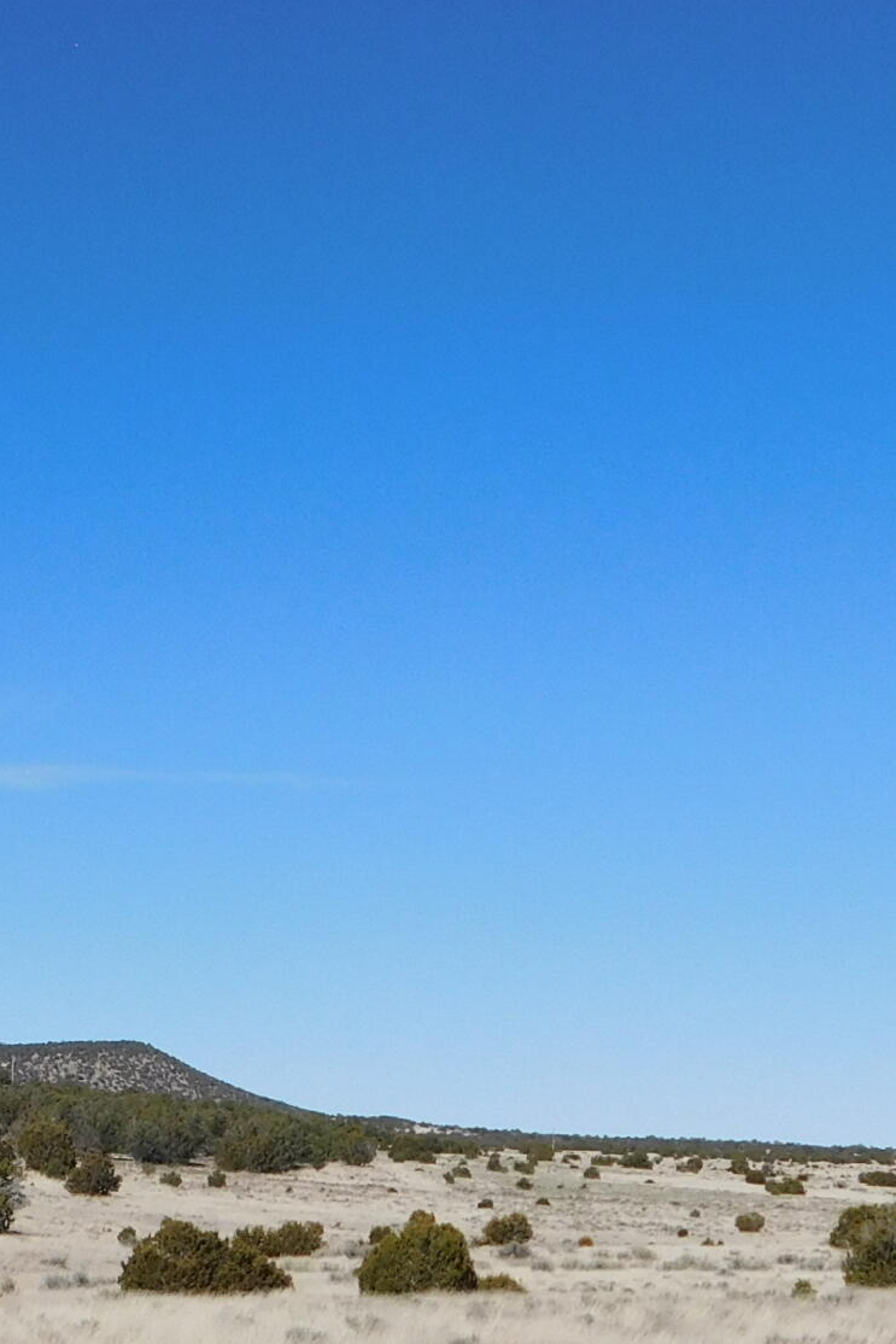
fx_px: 3135
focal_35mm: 84
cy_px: 1082
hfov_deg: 15.7
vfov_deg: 23.8
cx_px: -139
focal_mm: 5.3
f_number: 6.4
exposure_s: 1/640
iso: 125
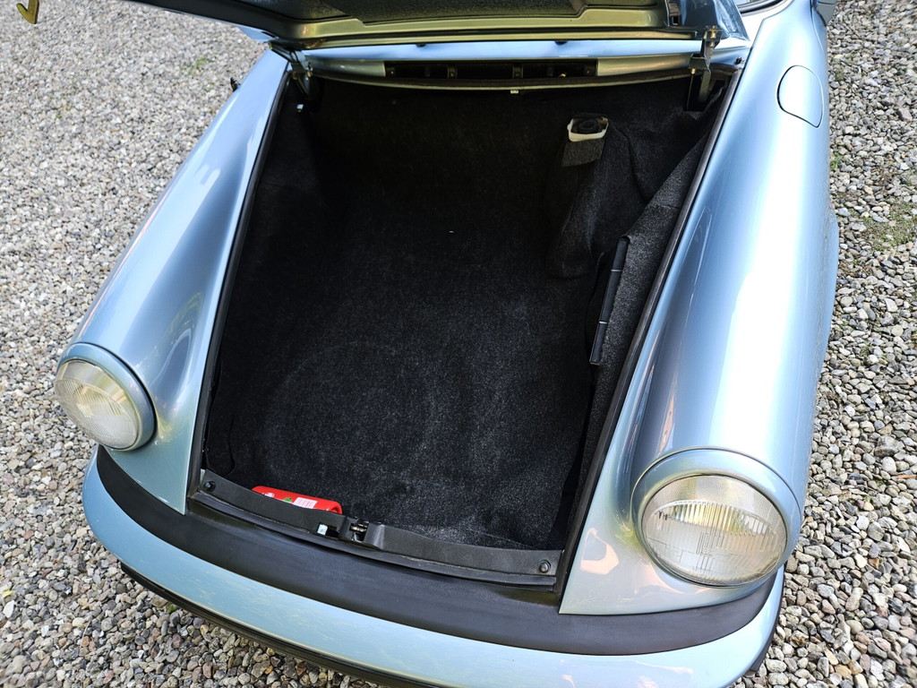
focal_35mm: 23
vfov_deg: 58.9
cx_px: 458
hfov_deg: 73.9
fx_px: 609
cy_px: 344
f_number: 1.8
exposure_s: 1/180
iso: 100
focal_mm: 5.4
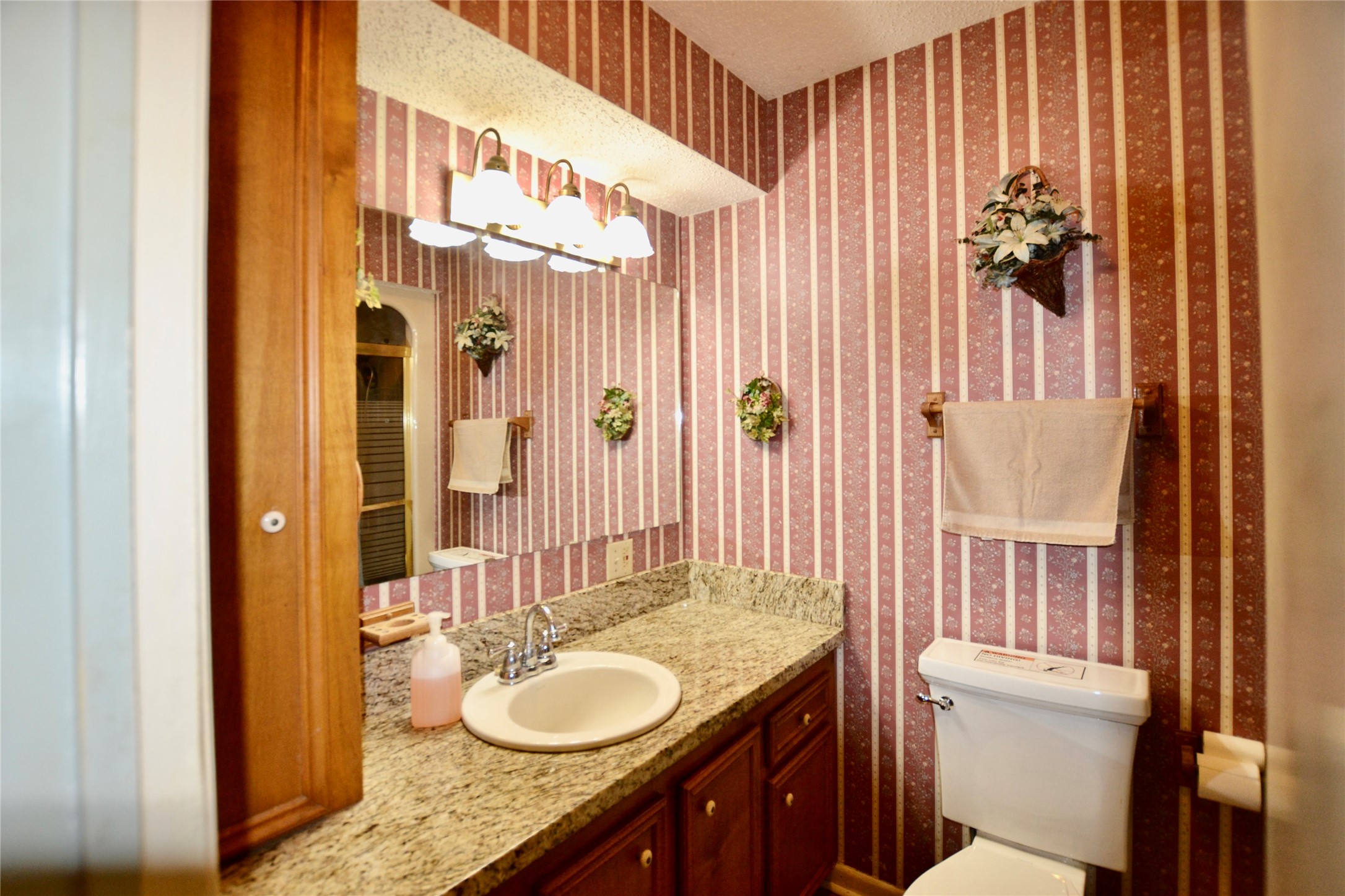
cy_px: 448
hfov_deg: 100.4
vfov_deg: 77.3
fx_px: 560
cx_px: 672
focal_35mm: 15
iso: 450
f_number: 3.5
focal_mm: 10
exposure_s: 1/60
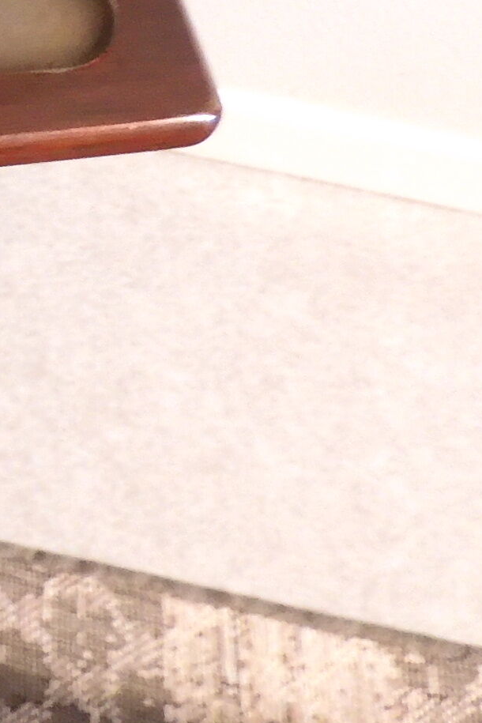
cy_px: -177
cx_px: -760
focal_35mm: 89
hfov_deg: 11.8
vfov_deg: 21.1
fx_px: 1787
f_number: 3.4
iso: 800
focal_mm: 4.3
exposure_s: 1/8
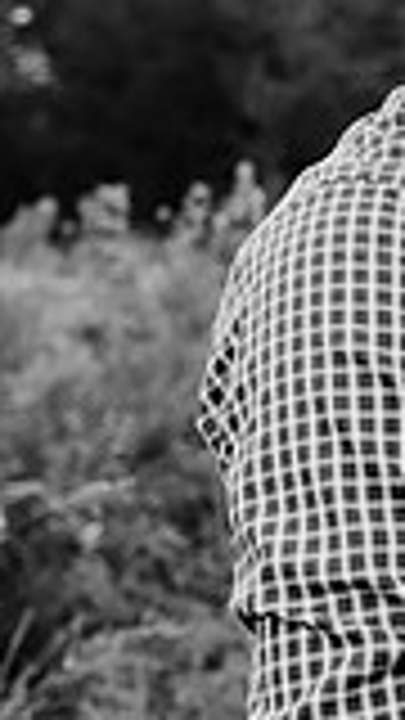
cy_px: 182
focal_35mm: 91
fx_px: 1737
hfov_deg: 11.8
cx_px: 828
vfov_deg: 23.2
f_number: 2.8
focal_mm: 24
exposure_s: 1/320
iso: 100
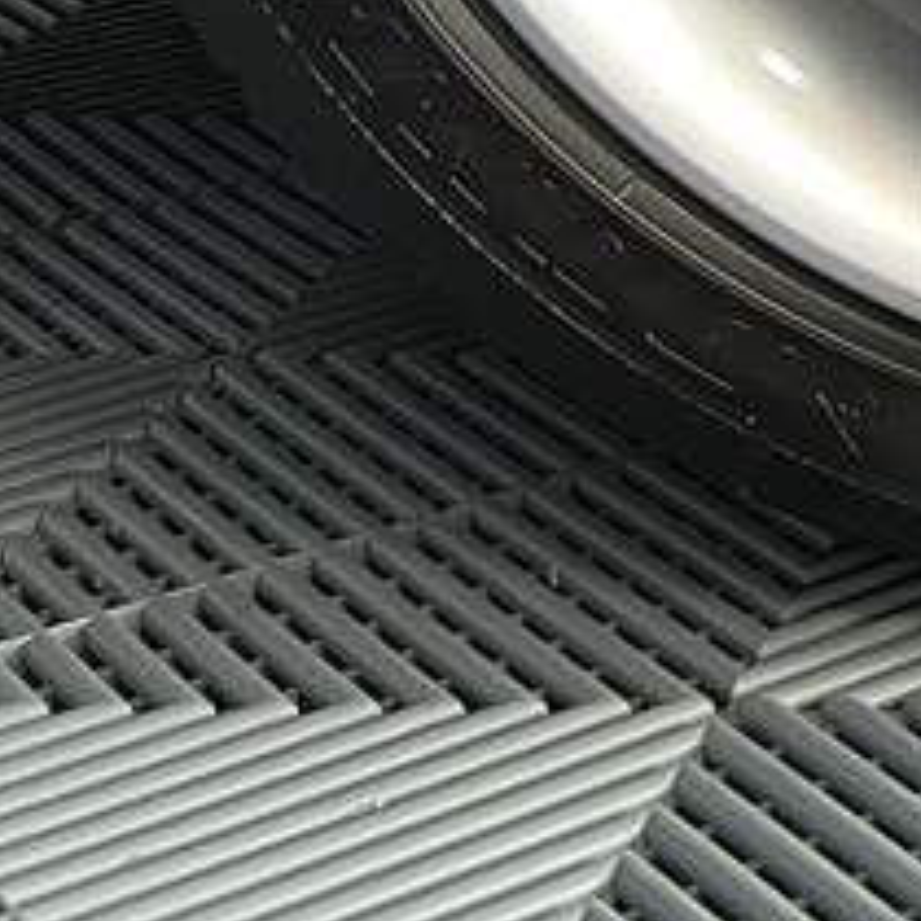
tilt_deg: -4.9
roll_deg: +0.2
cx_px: 2020
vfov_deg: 13.3
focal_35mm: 117
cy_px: -794
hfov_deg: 12.5
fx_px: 3522
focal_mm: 5.7
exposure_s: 1/50
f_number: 1.5
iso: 125
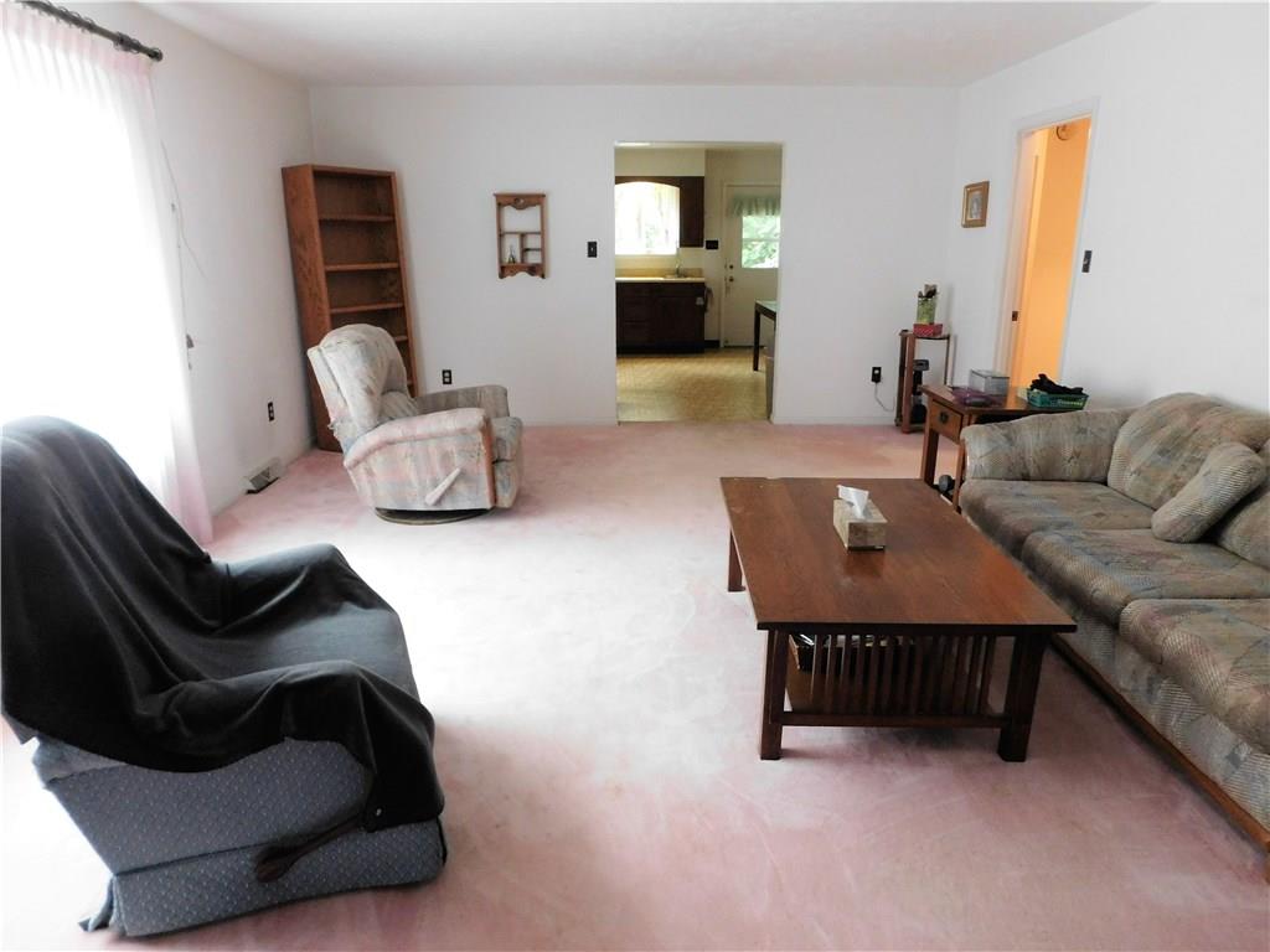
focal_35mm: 23
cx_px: 635
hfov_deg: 73.9
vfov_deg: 58.9
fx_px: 844
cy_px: 476
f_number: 3
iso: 400
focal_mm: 4
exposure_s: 1/20
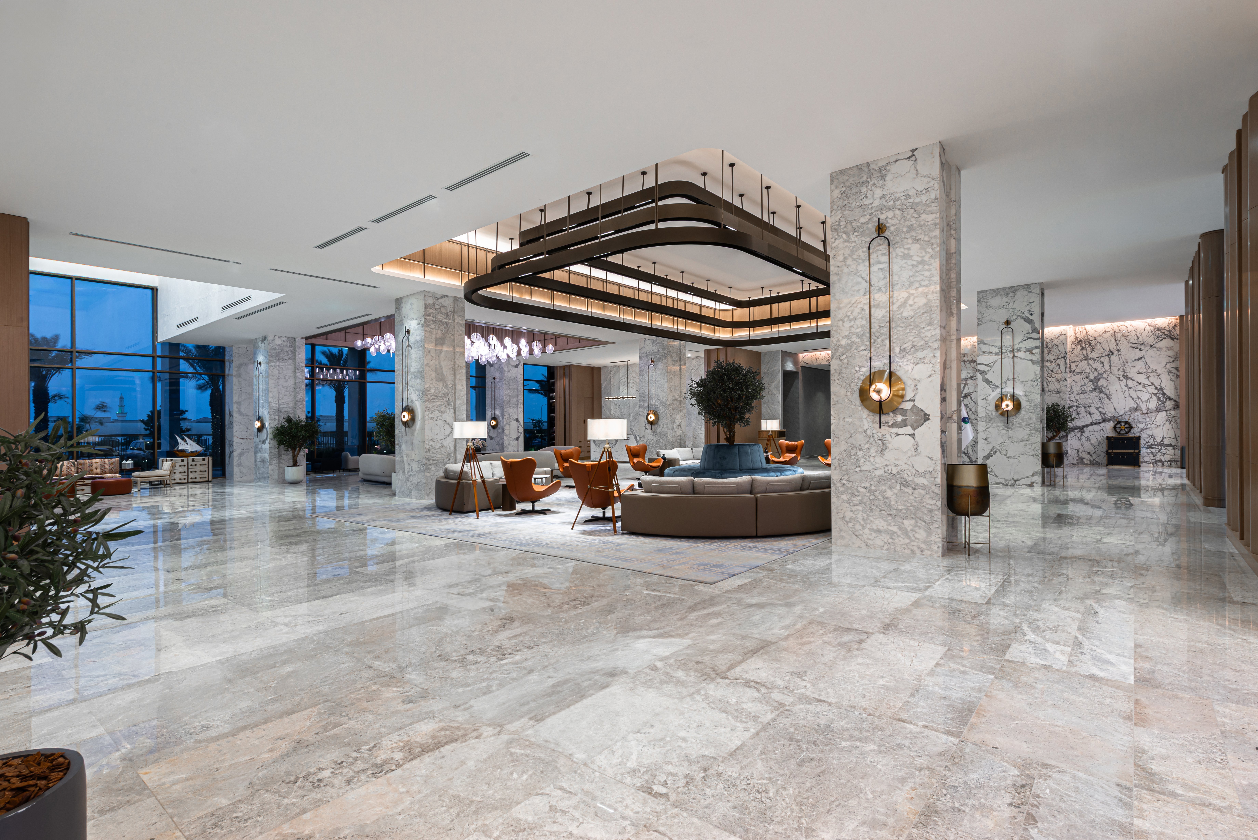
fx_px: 629
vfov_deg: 67.4
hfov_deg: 90.0
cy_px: 420
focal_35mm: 18
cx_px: 629
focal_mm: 18
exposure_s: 2.5
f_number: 10
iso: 100
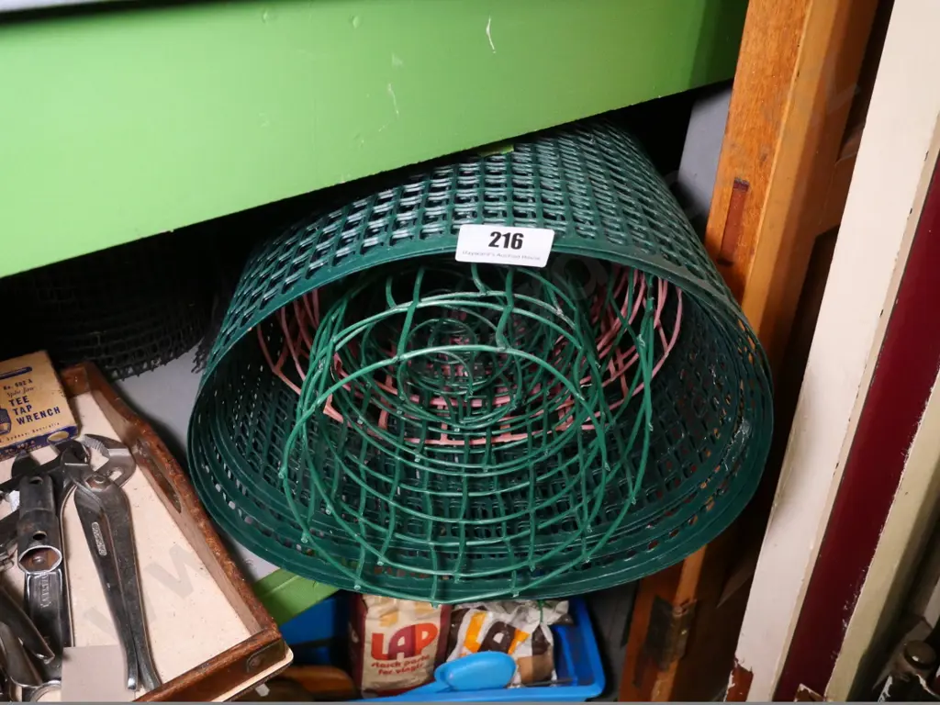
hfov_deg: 60.0
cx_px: 470
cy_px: 352
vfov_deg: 46.8
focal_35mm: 30
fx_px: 815
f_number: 4.5
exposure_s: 1/200
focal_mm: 15
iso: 3200
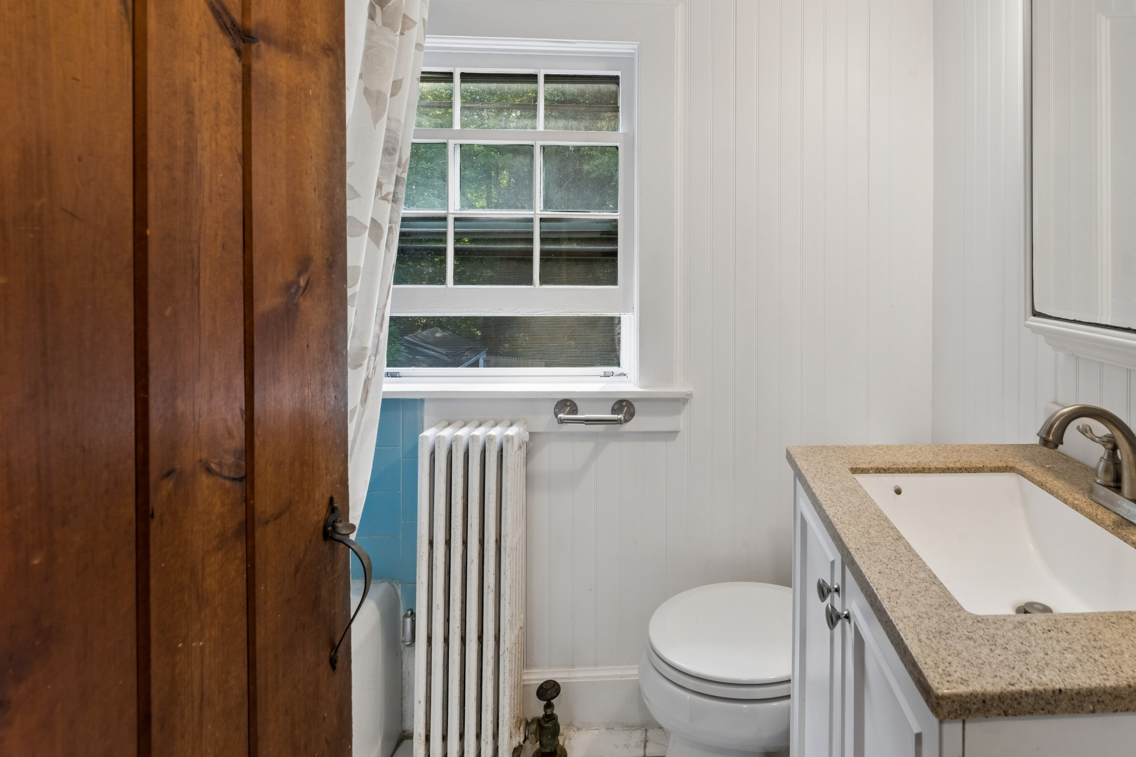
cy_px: 261
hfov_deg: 85.3
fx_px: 599
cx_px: 705
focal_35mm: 19
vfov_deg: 63.1
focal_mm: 14
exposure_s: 1/5
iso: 400
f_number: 13
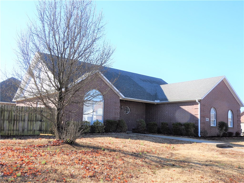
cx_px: 122
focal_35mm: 35
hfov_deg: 52.6
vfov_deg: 40.7
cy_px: 92
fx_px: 247
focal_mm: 6.3
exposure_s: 1/500
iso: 100
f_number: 3.8
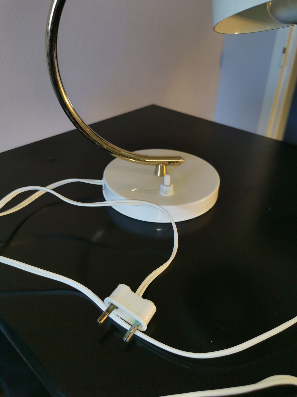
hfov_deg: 51.4
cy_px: 198
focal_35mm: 27
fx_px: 309
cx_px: 148
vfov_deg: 65.3
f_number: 1.8
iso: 100
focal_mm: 5.58
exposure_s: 1/100
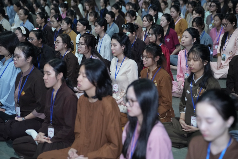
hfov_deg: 28.8
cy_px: 80
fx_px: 463
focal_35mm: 70
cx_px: 119
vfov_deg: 19.5
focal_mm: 70
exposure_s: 1/125
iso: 4000
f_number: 2.8
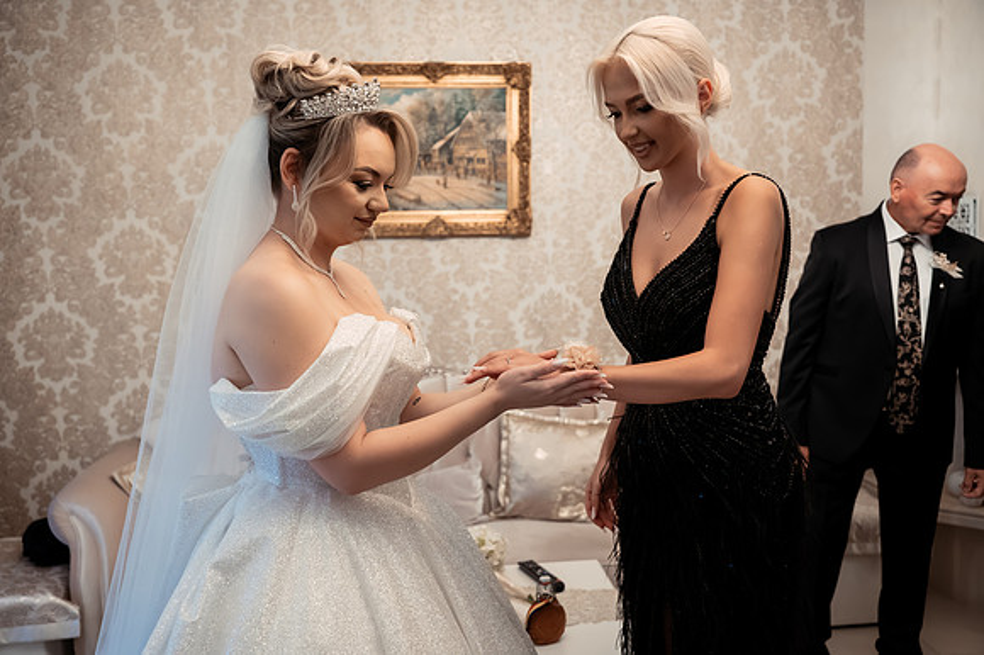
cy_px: 328
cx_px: 492
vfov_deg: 43.6
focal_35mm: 30
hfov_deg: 62.0
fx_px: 820
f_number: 3.2
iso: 3200
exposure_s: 1/200
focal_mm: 30
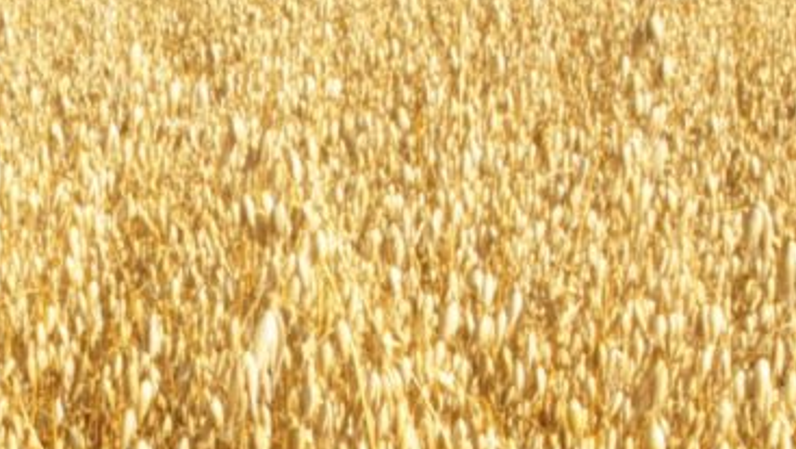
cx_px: 39
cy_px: 793
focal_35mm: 124
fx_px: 2619
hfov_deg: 17.0
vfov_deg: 9.4
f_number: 22
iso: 400
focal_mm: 17
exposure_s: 1/100
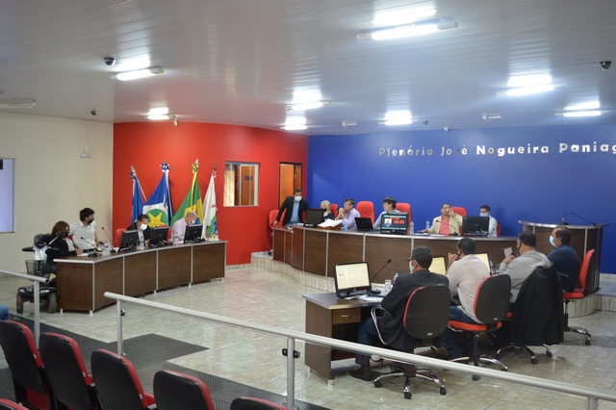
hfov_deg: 53.2
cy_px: 205
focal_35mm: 36
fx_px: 616
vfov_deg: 36.8
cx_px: 308
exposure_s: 1/15
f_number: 4
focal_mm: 24
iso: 900
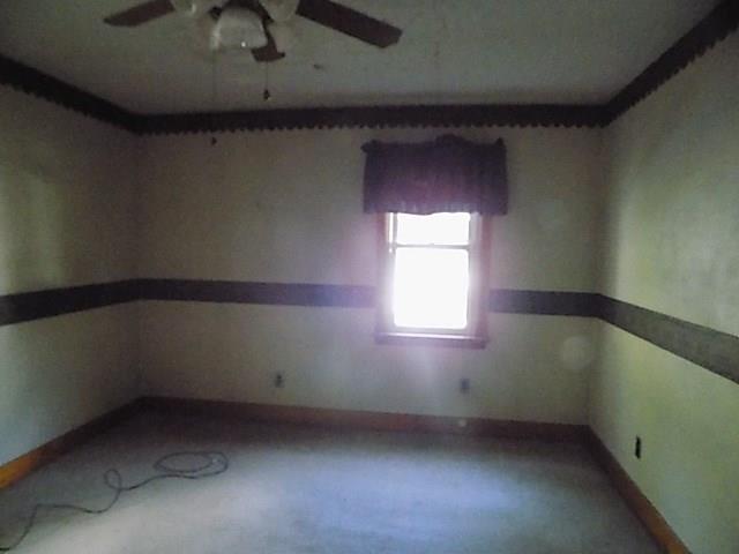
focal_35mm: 23
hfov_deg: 73.9
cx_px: 370
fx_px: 491
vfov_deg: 58.9
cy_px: 277
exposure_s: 1/100
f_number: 3.1
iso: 1600
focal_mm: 4
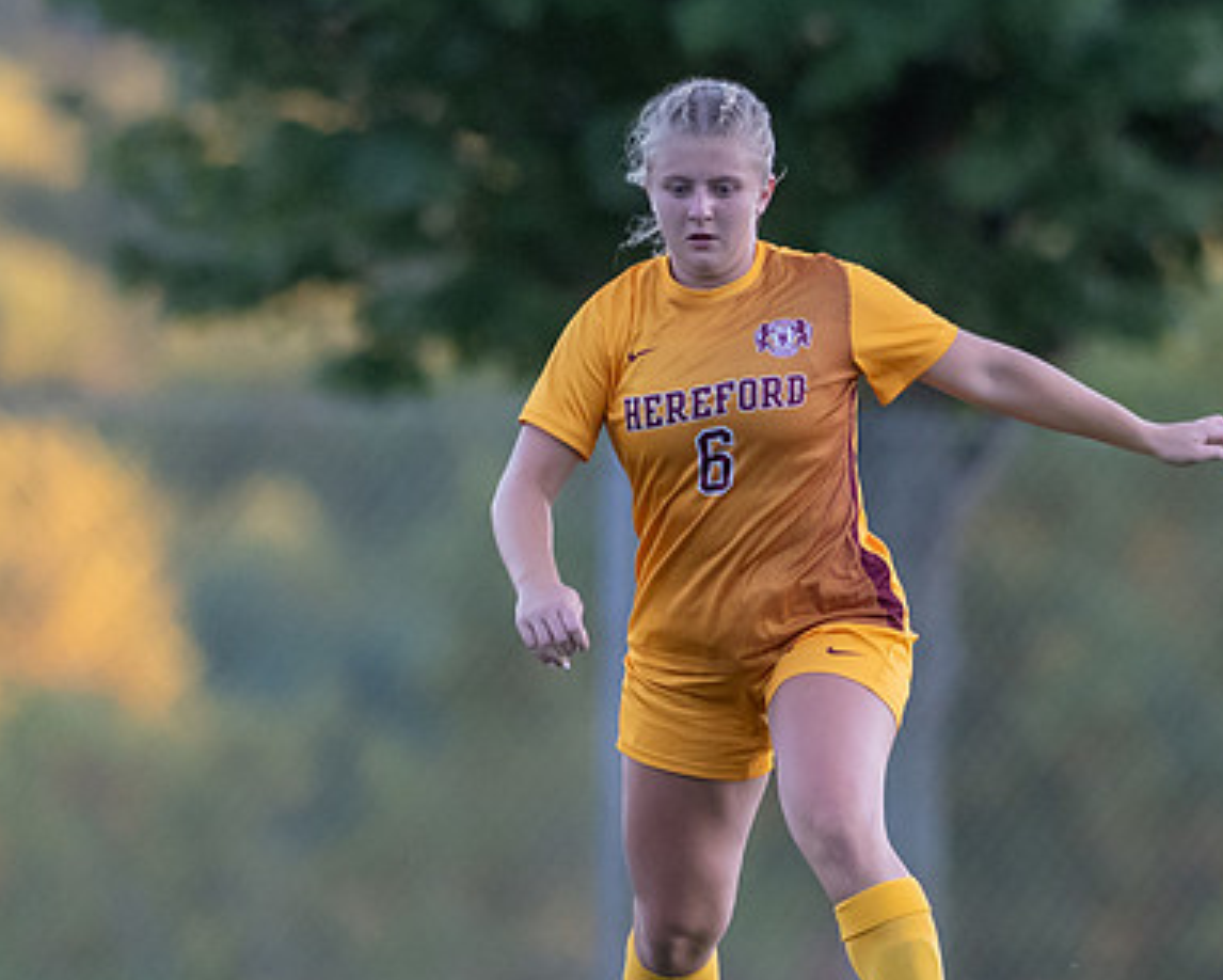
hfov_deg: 2.1
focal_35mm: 919
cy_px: 600
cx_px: 818
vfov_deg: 1.7
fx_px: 33281
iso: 1600
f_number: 2.8
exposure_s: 1/1600
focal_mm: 300
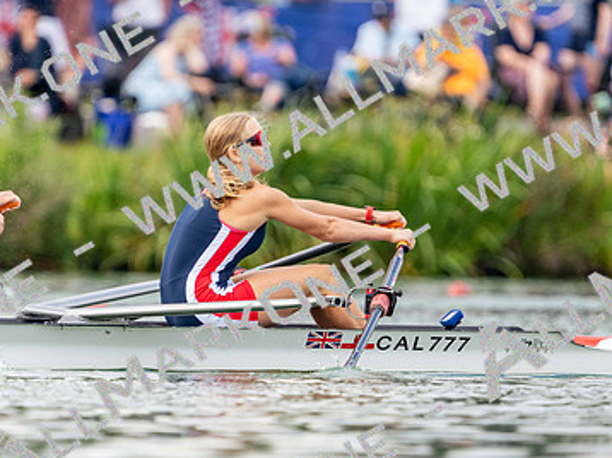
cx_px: 333
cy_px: 240
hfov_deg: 2.1
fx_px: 16519
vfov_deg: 1.6
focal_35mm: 935
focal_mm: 600
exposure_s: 1/1600
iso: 800
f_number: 6.3
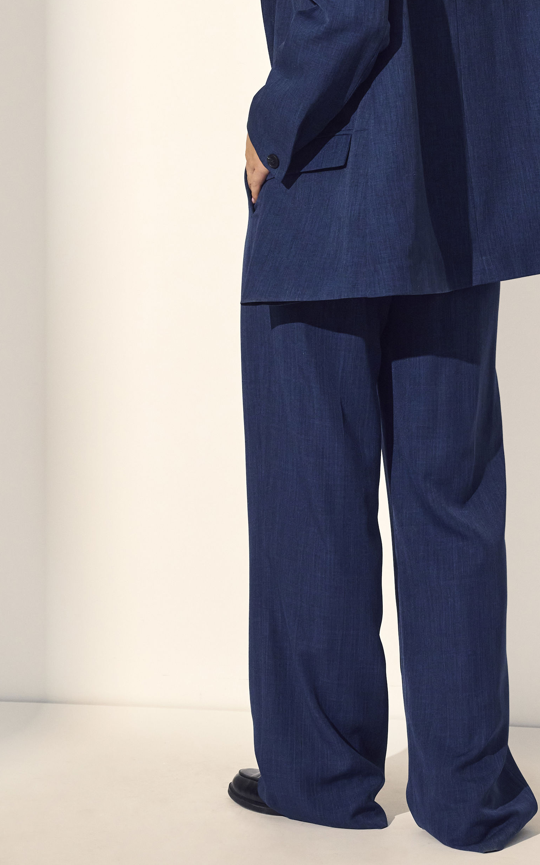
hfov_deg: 13.3
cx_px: 446
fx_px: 2308
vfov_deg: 20.9
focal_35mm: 98
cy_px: 162
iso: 2000
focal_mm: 56
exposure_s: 1/500
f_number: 6.3
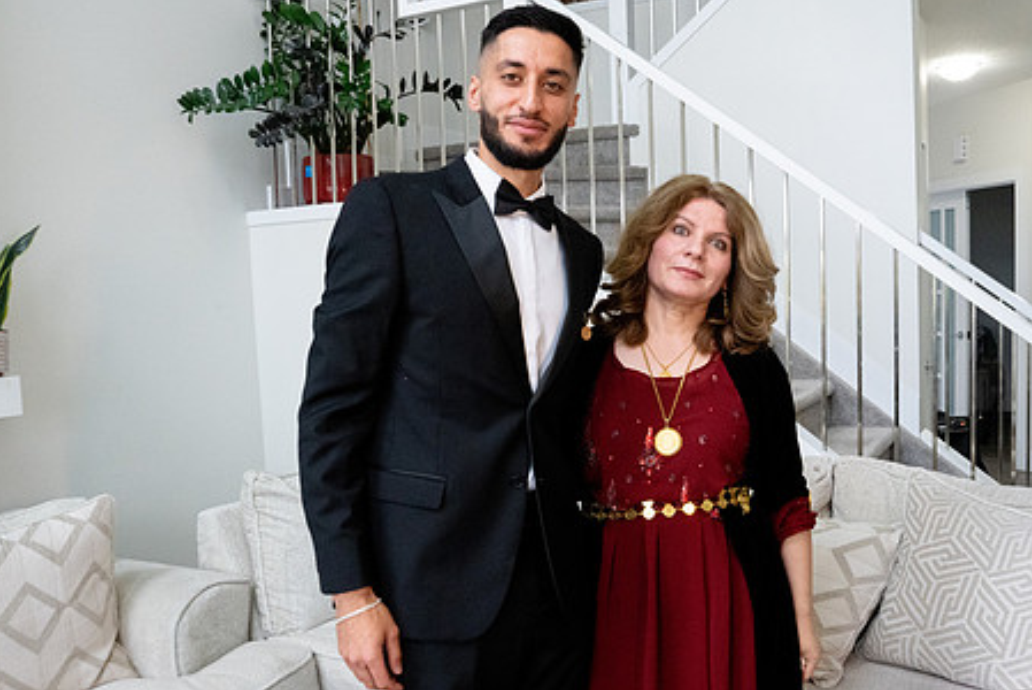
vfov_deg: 42.4
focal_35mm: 31
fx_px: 889
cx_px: 616
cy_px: 365
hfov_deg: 59.8
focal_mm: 24
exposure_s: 1/160
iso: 6400
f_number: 10
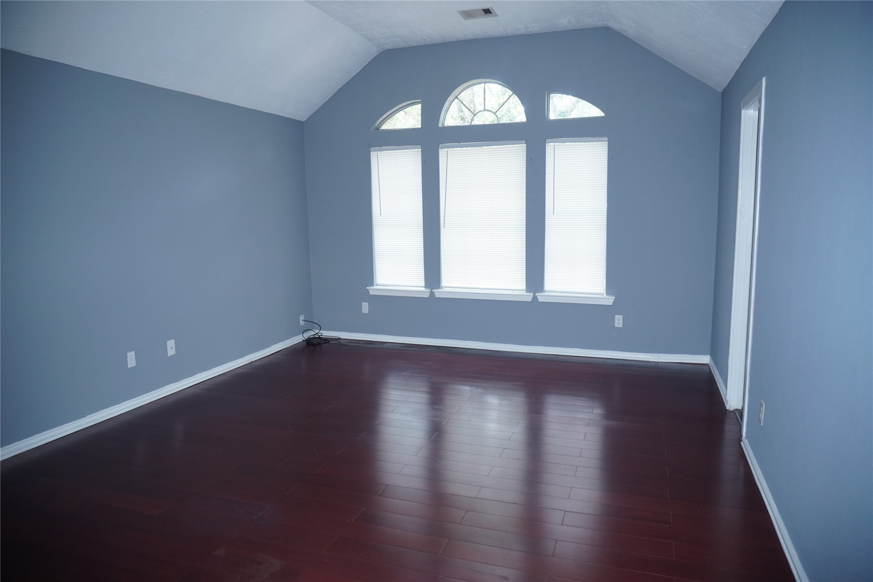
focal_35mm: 24
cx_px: 436
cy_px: 291
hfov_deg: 73.7
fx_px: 582
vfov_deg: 53.1
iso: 500
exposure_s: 1/60
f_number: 3.5
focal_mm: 16
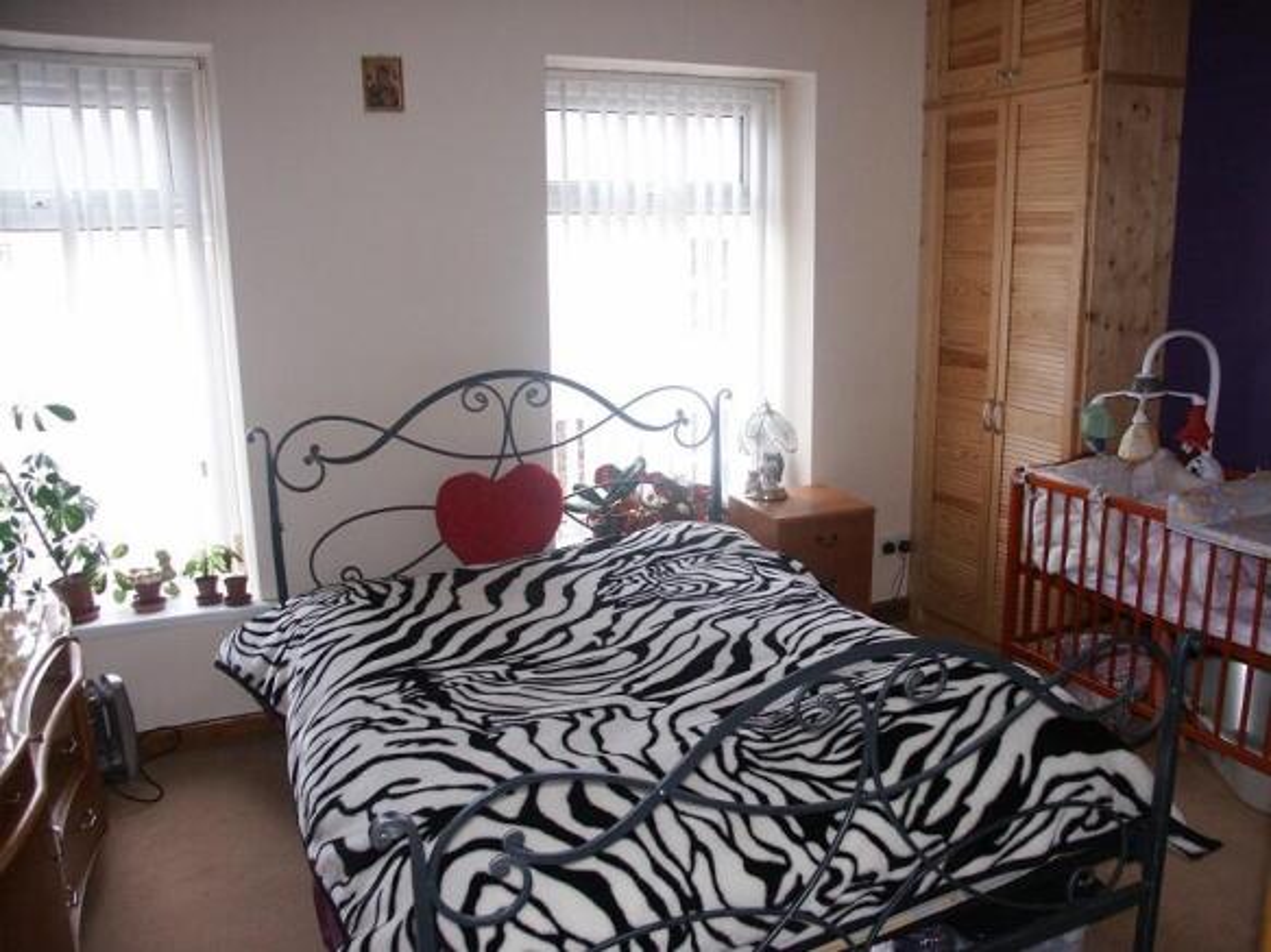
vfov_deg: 48.2
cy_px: 476
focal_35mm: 29
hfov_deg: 61.7
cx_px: 636
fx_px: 1065
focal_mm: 7.48
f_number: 2.8
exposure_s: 1/90
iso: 200
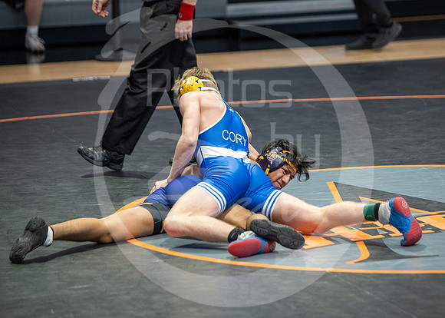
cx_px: 245
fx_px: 2525
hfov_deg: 10.1
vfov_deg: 7.2
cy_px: 124
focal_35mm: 200
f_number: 2.8
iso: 3200
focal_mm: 150
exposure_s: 1/1000
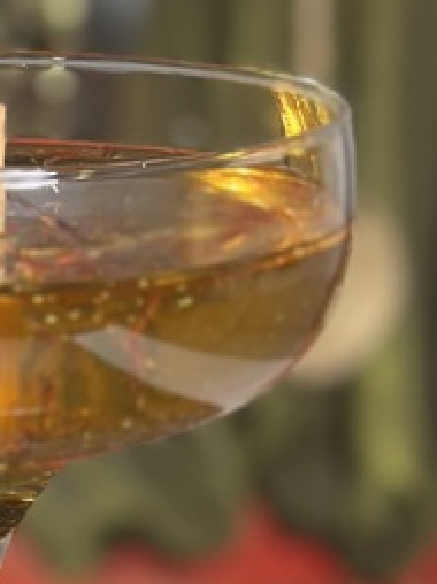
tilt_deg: -18.0
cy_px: 618
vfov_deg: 10.4
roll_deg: +0.2
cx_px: -156
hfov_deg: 7.7
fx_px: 3187
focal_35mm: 189
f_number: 1.78
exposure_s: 1/50
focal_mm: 6.86
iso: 250
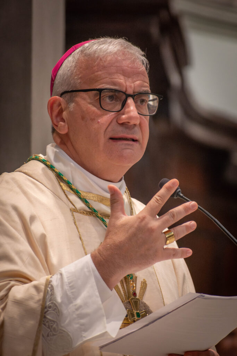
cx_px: 118
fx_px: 4442
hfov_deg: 3.1
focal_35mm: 450
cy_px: 178
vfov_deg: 4.6
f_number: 6.3
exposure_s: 1/60
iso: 2000
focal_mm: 300
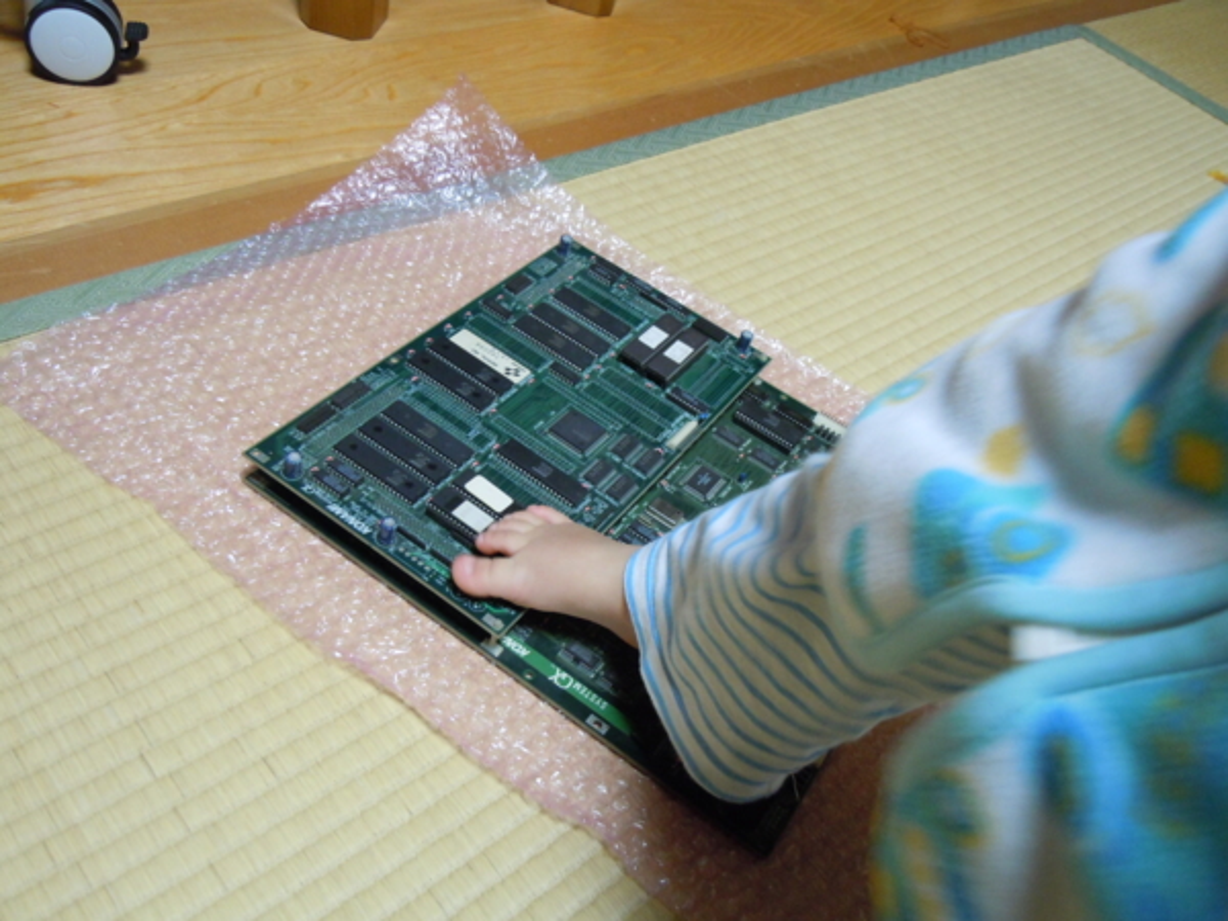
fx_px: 1064
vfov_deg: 46.8
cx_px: 614
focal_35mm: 30
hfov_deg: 60.0
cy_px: 460
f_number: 3.5
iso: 400
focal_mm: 5.4
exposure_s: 1/13
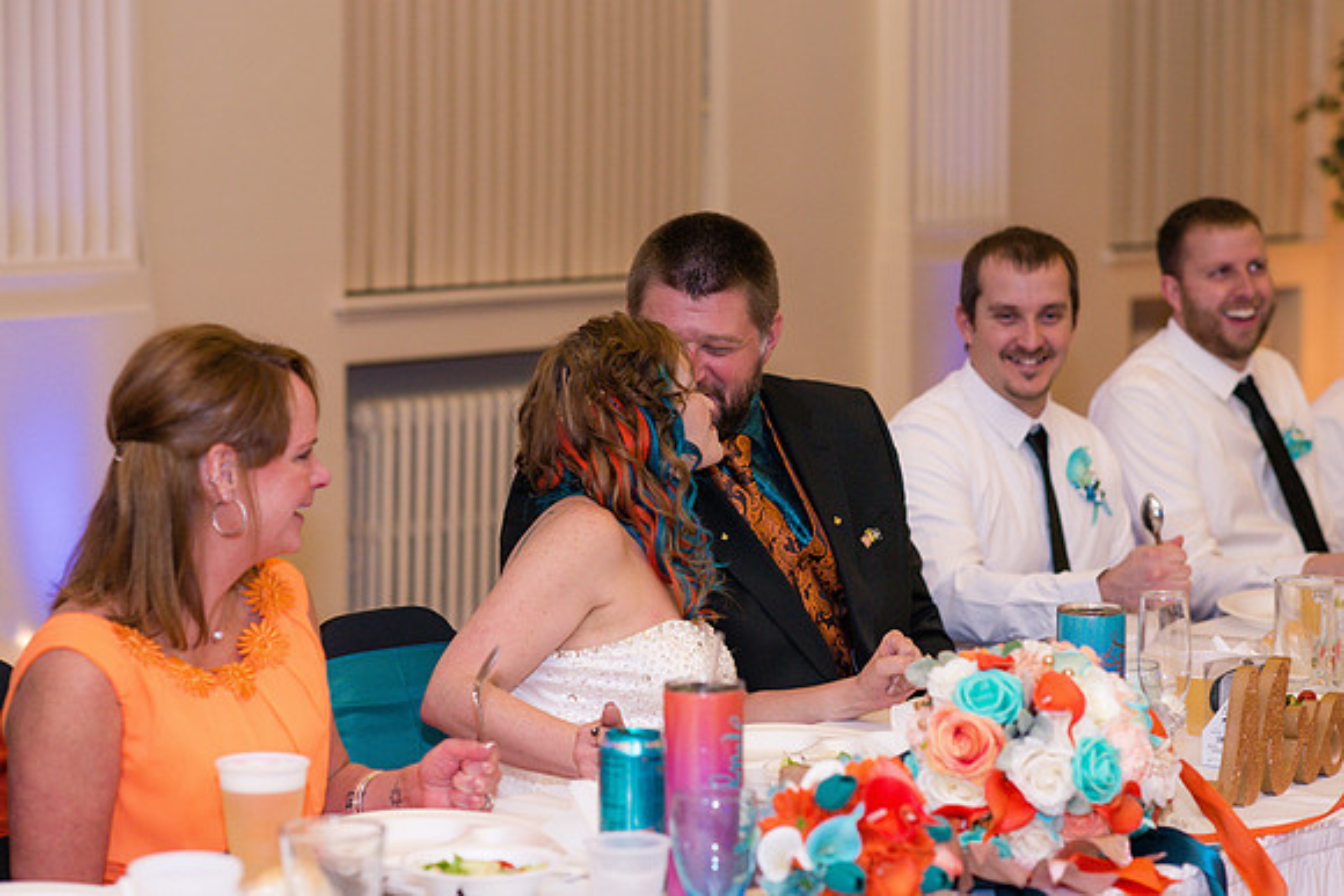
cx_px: 672
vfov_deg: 16.1
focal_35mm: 85
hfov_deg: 23.9
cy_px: 448
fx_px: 3174
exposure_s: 1/100
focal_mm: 85
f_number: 3.2
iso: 640
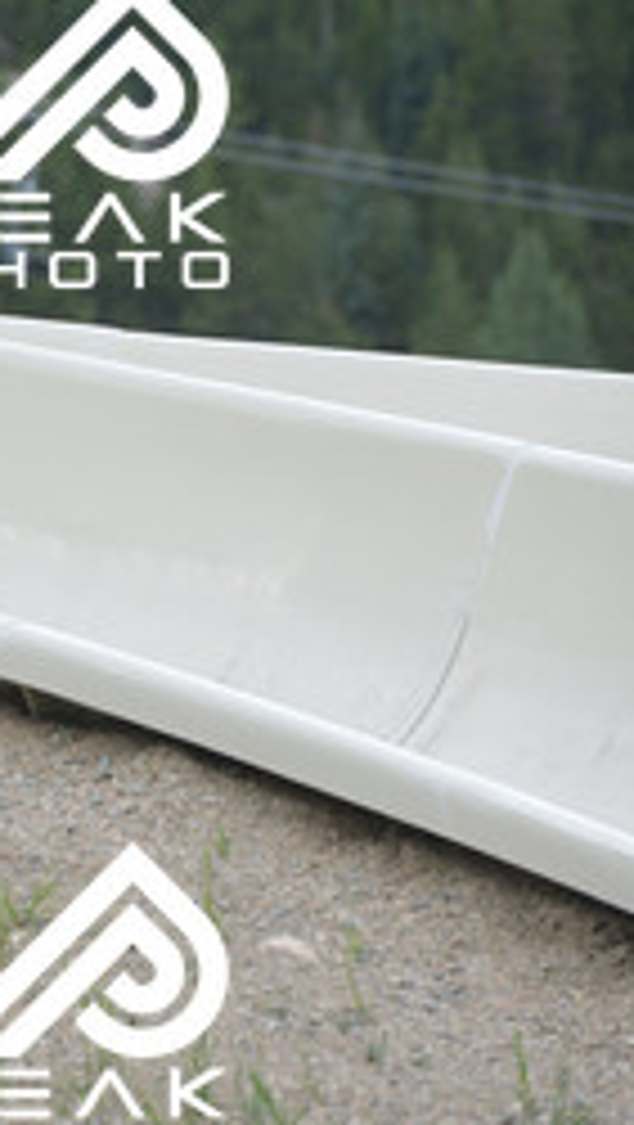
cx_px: -243
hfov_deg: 3.7
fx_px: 9753
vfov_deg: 6.6
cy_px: 565
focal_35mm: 327
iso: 560
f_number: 6.3
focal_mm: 195
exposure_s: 1/640
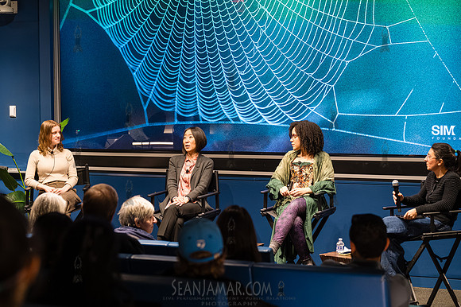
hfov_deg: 24.4
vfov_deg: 16.4
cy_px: 154
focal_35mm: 83
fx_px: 1067
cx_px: 230
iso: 5000
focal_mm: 82
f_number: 3.5
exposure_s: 1/160
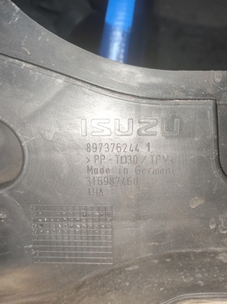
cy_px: 181
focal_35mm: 31
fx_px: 271
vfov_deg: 58.0
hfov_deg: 45.4
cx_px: 119
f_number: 1.79
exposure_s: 1/33.3
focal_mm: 4.71
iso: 320
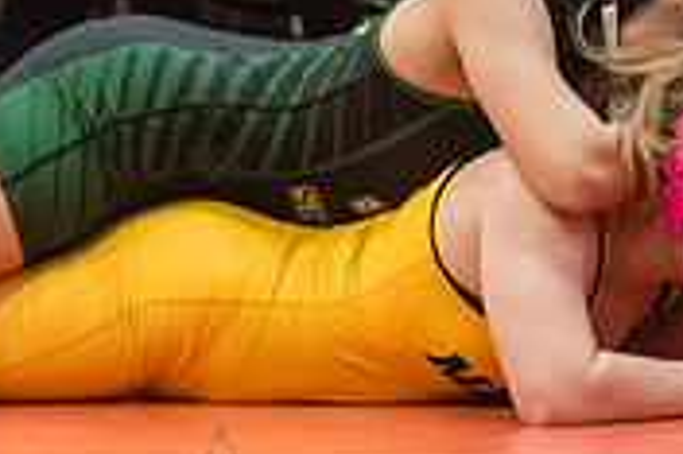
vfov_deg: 4.0
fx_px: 6558
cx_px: 391
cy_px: 27
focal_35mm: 346
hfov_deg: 6.0
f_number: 3.5
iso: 8000
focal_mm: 80
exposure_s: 1/400
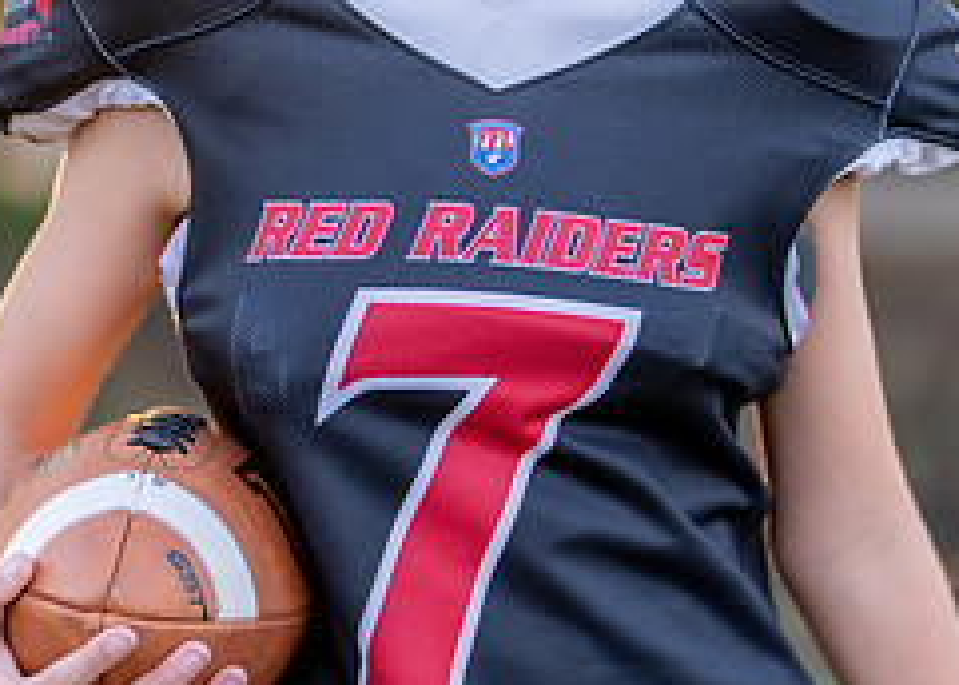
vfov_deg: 8.9
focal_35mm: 162
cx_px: 561
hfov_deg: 12.4
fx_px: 4411
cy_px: 166
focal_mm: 50
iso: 100
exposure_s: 1/400
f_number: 1.2
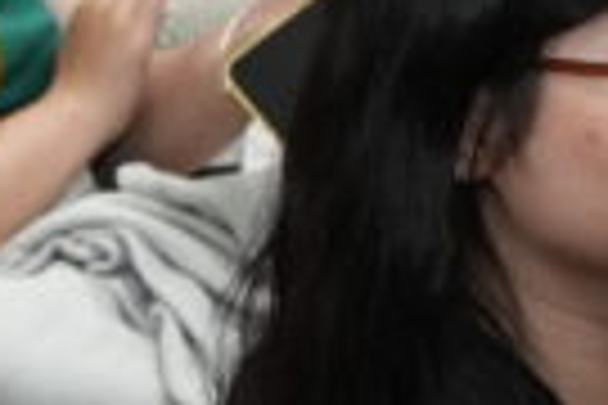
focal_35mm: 243
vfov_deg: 5.7
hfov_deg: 8.4
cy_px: 218
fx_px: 4104
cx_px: 658
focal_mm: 32
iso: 1250
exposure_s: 1/160
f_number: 3.5
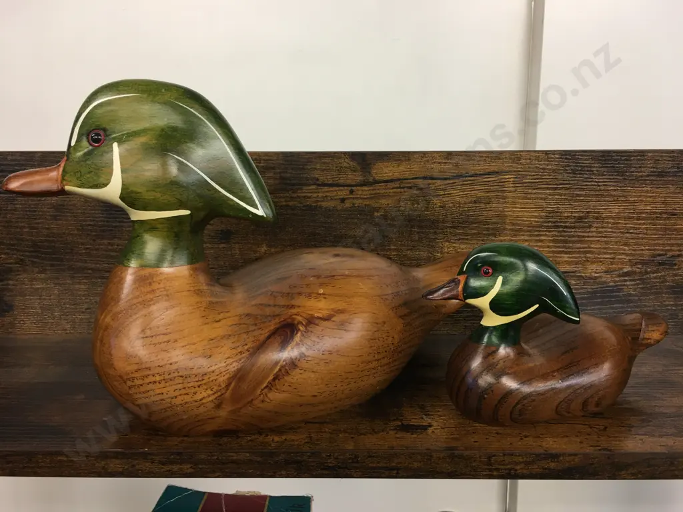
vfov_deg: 48.2
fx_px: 572
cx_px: 342
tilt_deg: -8.1
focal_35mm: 29
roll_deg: -0.7
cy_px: 256
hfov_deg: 61.7
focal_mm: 4.15
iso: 32
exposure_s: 1/17
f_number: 2.2
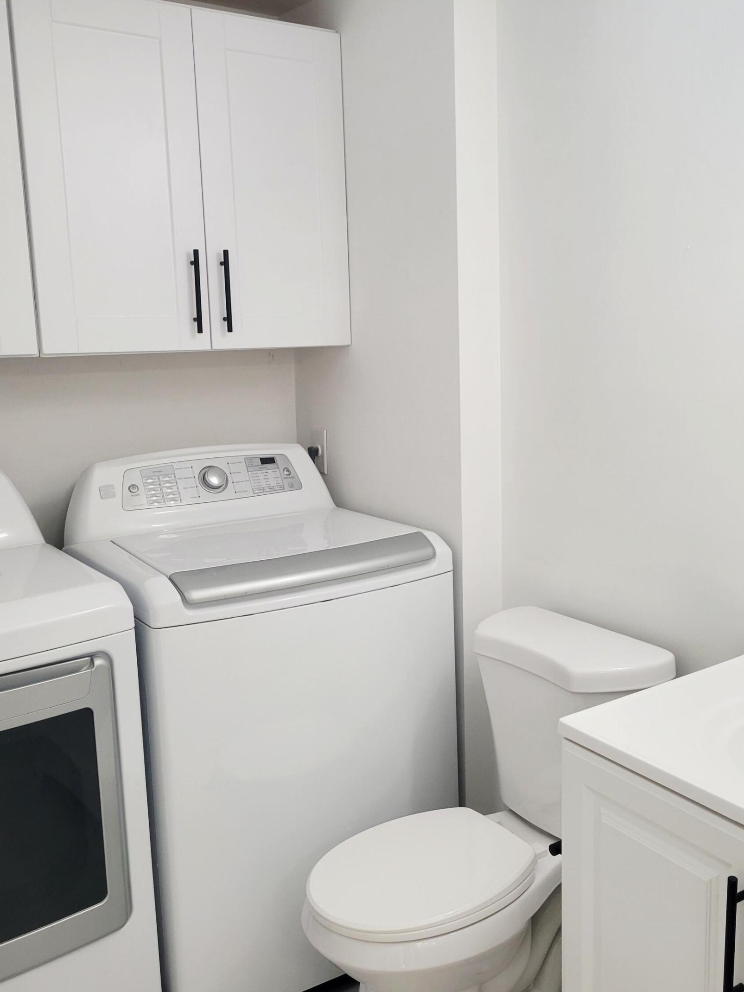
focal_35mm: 35
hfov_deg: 40.3
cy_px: 494
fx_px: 1003
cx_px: 481
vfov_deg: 52.6
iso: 80
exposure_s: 1/120
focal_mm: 5.4
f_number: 1.8
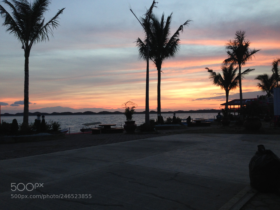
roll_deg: -1.8
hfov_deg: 55.4
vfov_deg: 42.9
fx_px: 267
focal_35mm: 33
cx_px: 140
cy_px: 105
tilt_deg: +3.3
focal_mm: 4.12
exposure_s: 1/40
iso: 64
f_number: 2.4
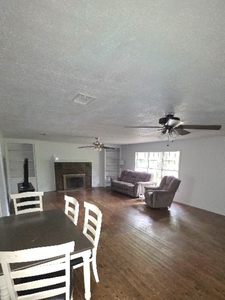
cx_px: 120
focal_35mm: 18
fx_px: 156
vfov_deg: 85.8
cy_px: 190
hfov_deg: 71.5
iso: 200
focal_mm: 2.2
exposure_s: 1/32.5
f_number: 1.9
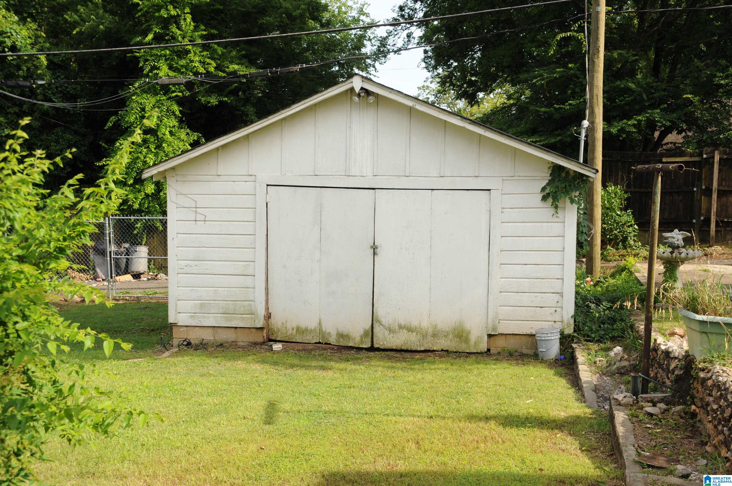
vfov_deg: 28.0
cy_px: 243
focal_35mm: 48
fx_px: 975
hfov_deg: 41.2
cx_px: 366
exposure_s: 1/640
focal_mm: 32
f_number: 9
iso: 500
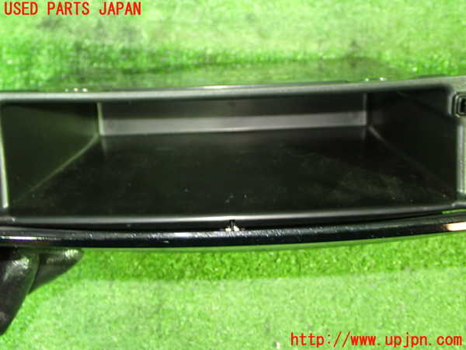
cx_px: 233
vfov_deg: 32.9
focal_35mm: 44
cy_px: 175
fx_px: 592
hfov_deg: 42.9
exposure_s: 1/10
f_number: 2.9
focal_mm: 7.84
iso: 800
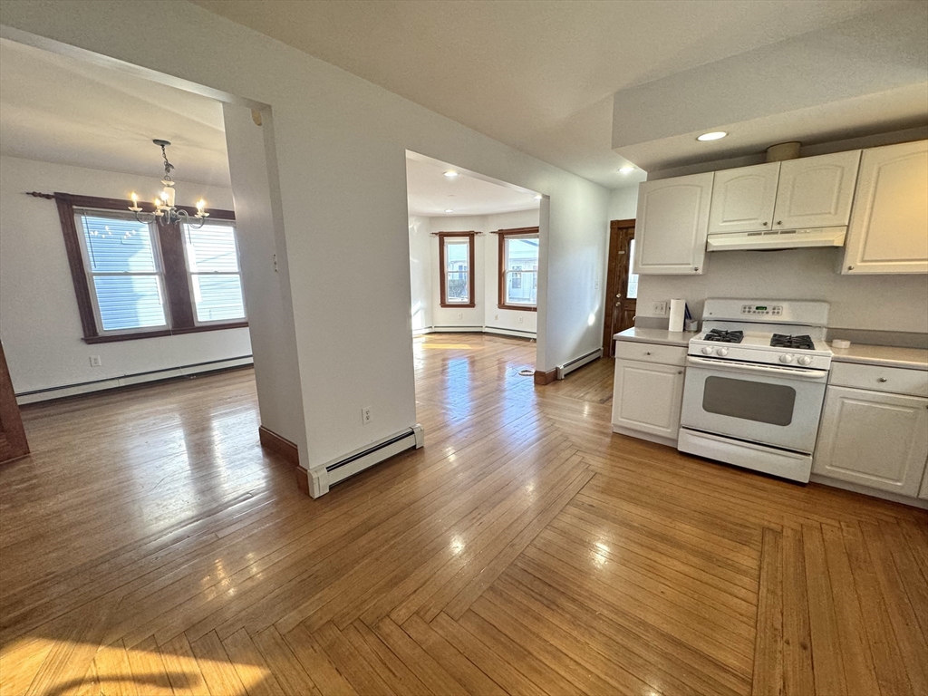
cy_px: 348
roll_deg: +1.0
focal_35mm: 14
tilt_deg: -11.3
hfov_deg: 102.1
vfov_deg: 85.7
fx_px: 375
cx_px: 464
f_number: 2.2
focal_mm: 2.22
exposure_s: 1/120
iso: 200
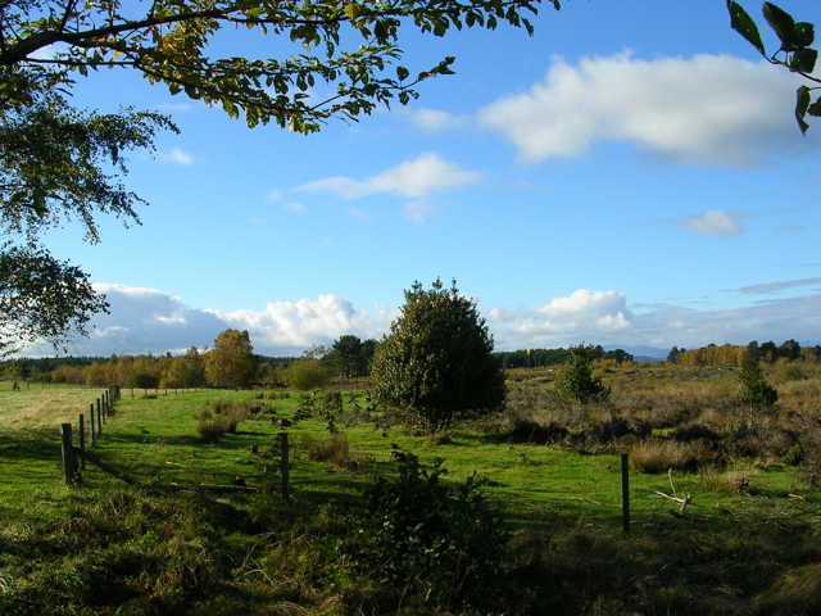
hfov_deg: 49.0
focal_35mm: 38
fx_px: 901
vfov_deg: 37.7
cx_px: 410
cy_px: 308
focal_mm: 5.8
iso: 50
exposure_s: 1/263
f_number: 5.6
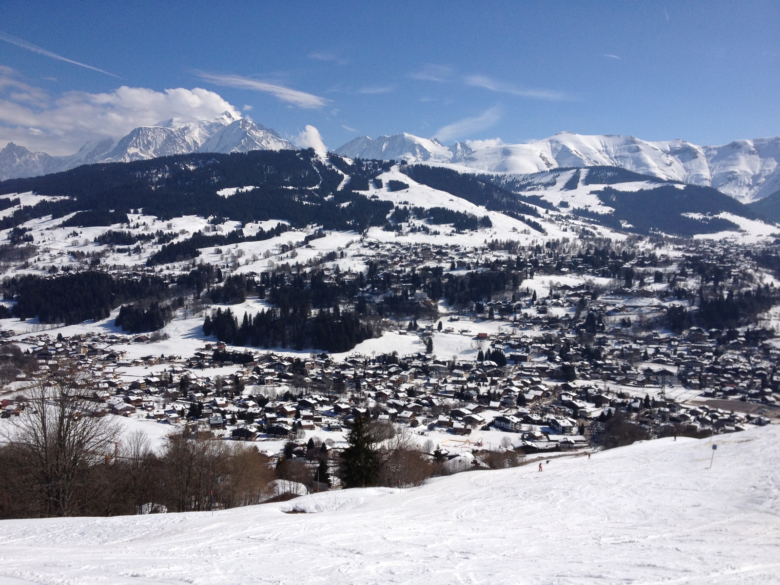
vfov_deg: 40.7
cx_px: 390
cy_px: 292
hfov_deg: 52.6
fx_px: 789
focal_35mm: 35
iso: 64
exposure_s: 1/4255
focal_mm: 4.28
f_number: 2.4
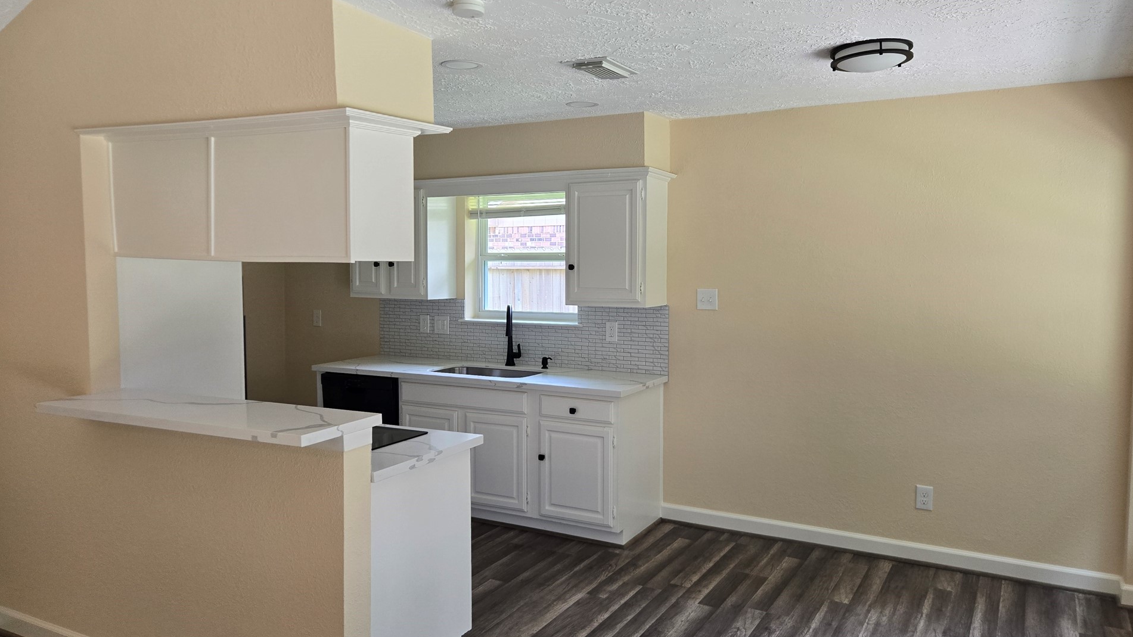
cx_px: 600
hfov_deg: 69.8
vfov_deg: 42.9
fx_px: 811
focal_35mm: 27
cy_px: 312
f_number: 1.8
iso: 125
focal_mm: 5.4
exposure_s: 1/120
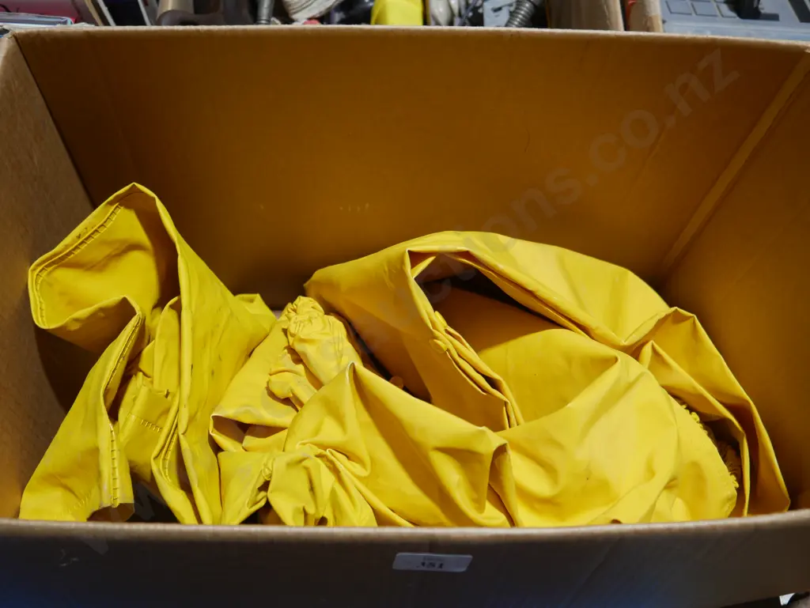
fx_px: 749
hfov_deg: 56.8
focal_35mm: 32
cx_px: 405
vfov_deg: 44.2
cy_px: 304
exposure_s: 1/60
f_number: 3.6
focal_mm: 16
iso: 200
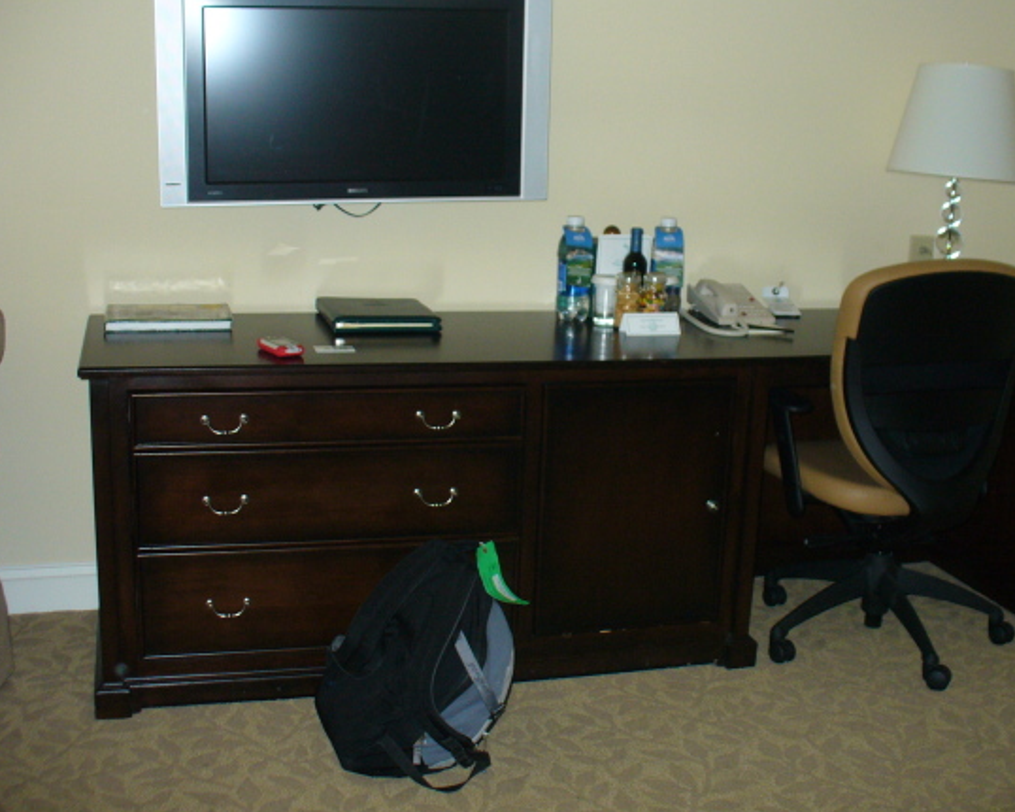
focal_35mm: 43
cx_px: 577
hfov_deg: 42.8
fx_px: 1291
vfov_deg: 34.8
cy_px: 361
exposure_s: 1/30
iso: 160
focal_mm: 6.1
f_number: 2.8
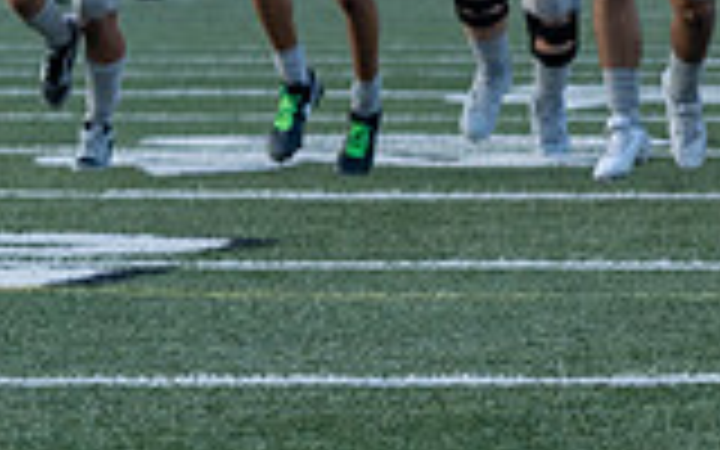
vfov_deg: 3.1
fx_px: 8222
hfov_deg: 4.9
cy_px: -149
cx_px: 1396
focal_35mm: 419
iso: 500
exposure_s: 1/1000
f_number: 3.5
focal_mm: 80
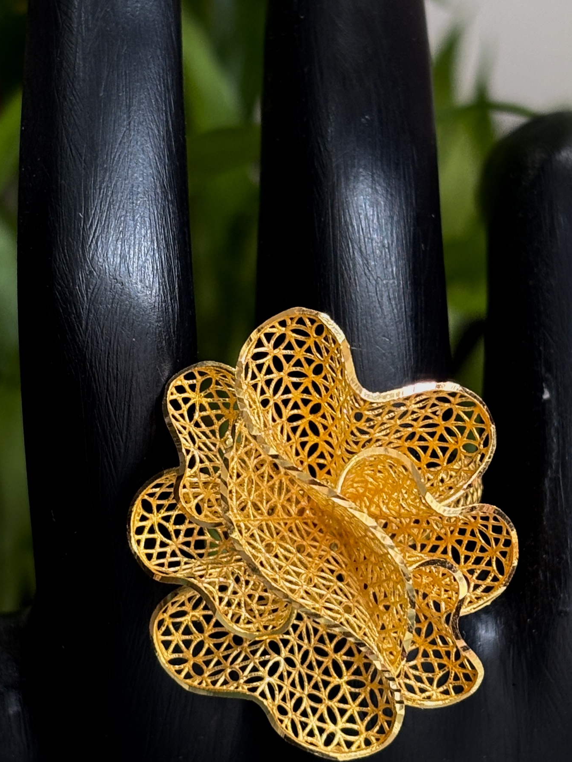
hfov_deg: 12.6
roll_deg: +2.9
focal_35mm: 118
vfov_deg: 16.7
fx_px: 2599
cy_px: 419
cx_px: 324
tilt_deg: -1.2
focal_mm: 5.96
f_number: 1.6
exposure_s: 1/100
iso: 64
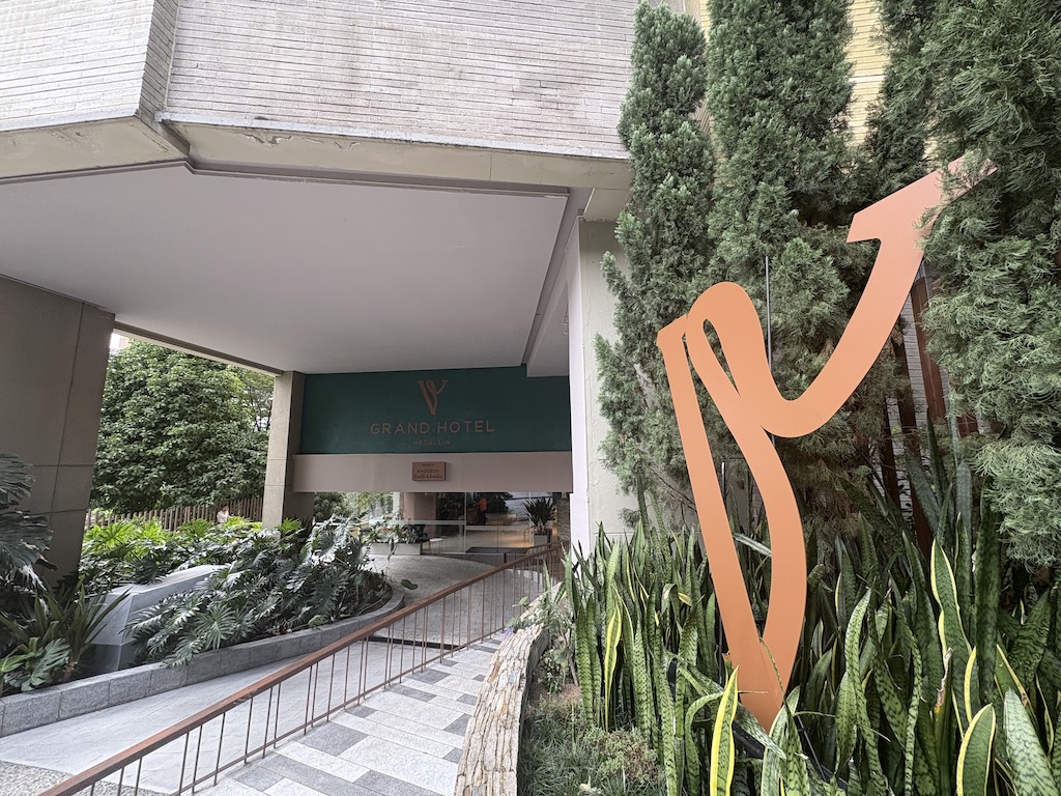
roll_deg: +1.2
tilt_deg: +8.5
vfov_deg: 85.7
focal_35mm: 14
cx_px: 530
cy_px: 398
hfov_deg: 102.1
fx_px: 429
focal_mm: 2.22
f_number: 2.2
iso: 125
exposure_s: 1/99
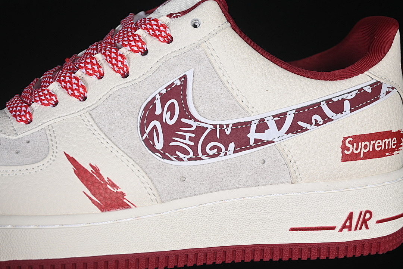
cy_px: 134
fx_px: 840
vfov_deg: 18.2
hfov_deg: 27.0
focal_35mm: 75
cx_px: 202
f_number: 7.1
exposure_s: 1/80
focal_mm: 50
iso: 160
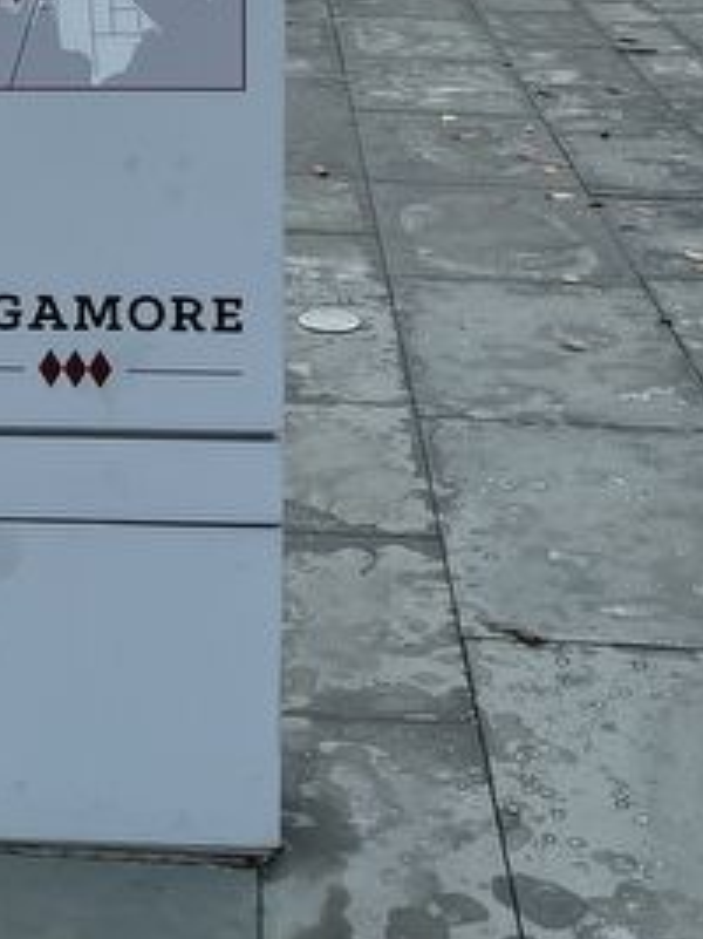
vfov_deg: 23.4
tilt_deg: -6.3
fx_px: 2114
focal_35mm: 78
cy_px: -120
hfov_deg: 18.7
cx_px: 137
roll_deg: -2.1
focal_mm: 5.1
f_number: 1.6
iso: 50
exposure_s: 1/336
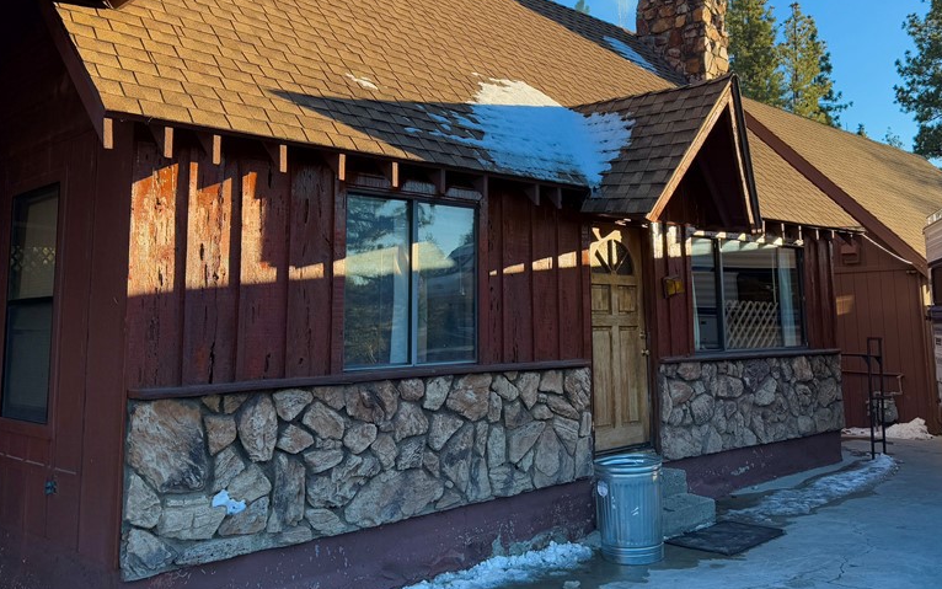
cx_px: 532
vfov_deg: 36.9
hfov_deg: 56.5
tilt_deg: +7.7
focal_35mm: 34
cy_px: 200
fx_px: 873
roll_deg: +1.1
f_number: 1.78
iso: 80
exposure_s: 1/1122
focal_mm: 6.76
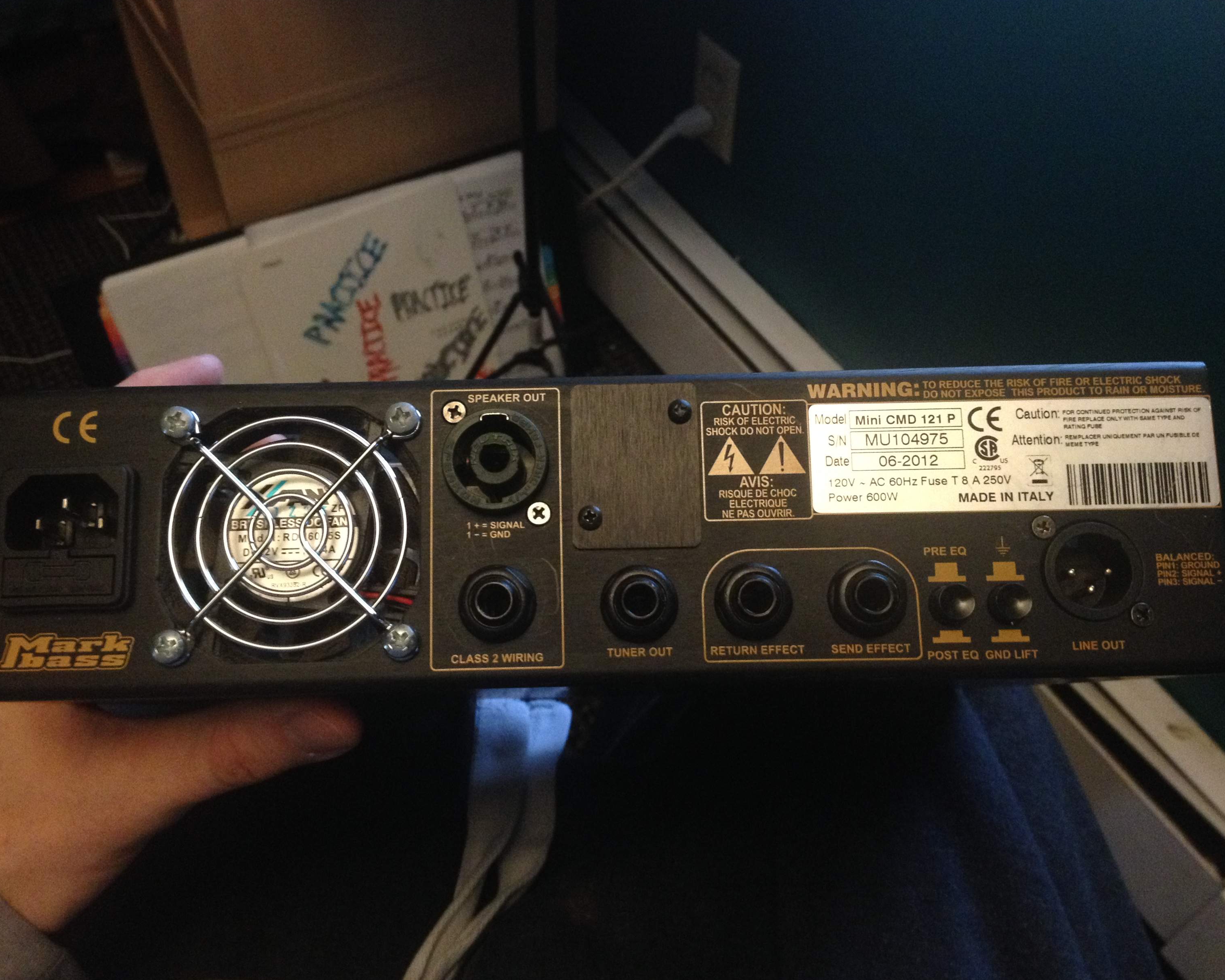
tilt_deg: -52.5
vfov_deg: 40.1
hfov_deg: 49.1
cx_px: 610
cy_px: 493
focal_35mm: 37
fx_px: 1341
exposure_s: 1/20
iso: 320
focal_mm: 4.28
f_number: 2.4
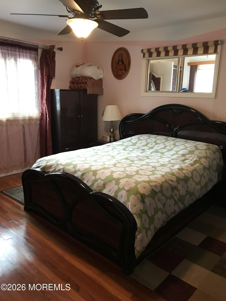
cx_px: 113
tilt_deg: -10.6
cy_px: 150
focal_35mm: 28
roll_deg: -1.5
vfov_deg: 63.4
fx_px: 244
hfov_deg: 49.7
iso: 100
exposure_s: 1/11
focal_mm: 3.99
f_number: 1.8
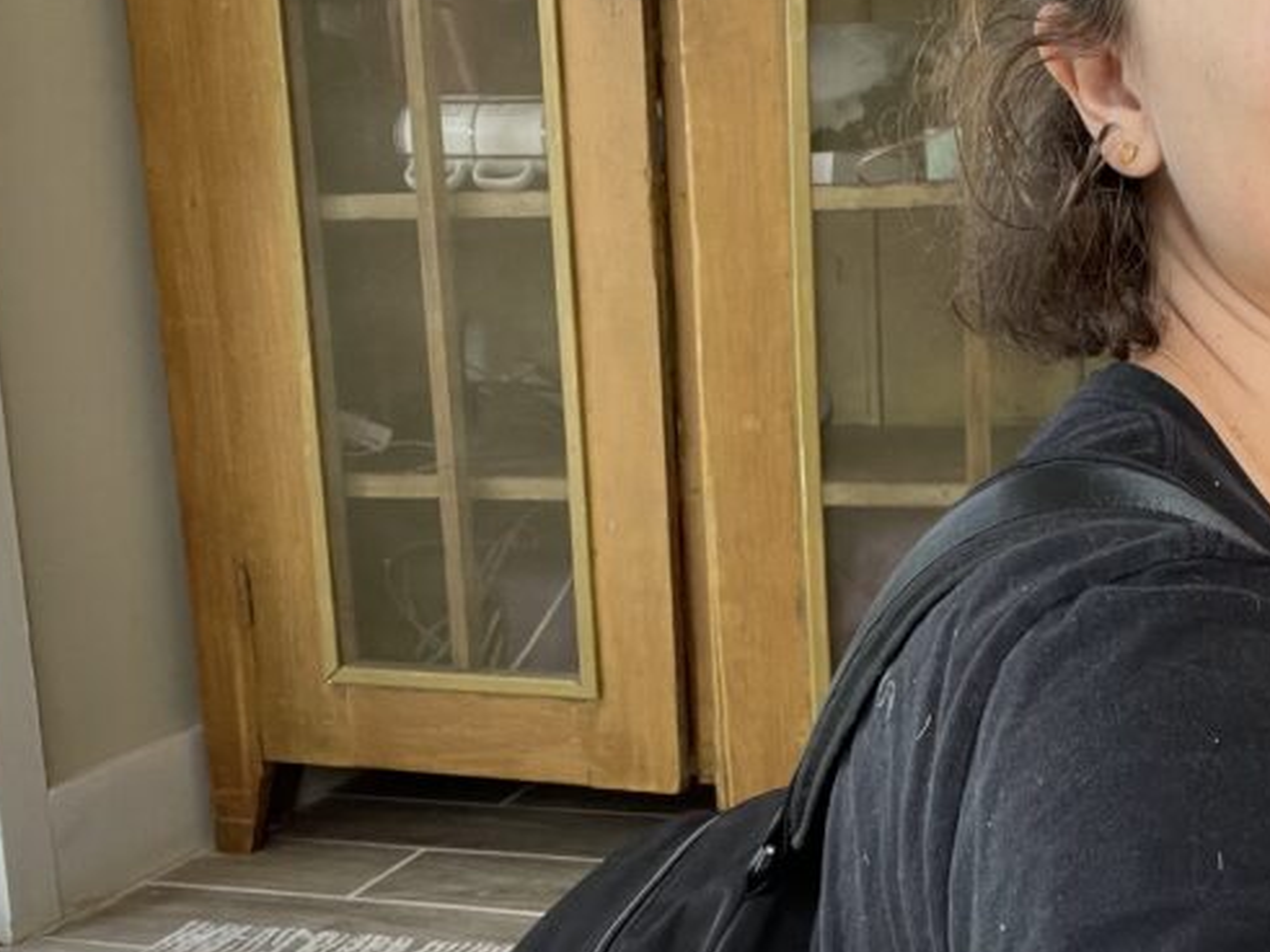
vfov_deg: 30.2
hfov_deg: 38.6
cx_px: 954
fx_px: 1761
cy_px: 579
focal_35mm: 48
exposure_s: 1/60
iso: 100
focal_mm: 2.71
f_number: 2.2
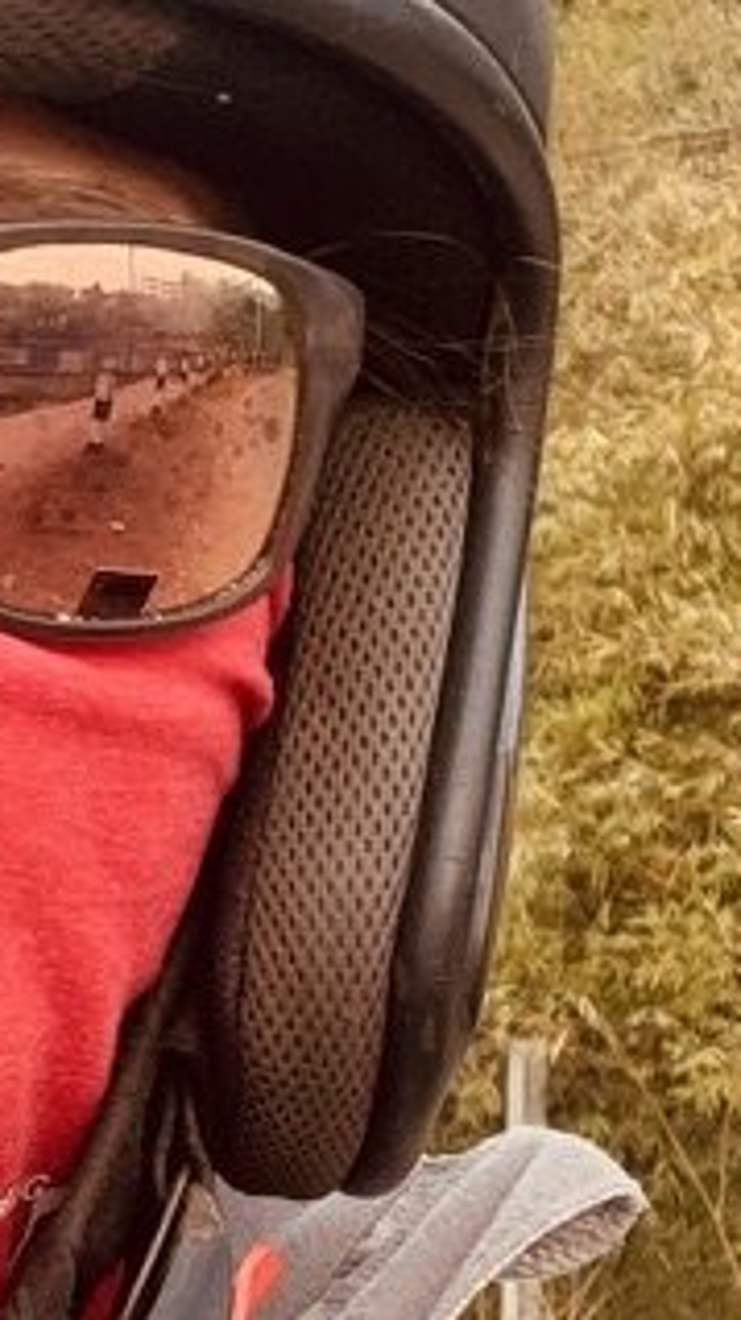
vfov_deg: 20.1
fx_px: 3675
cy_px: 1059
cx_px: 4
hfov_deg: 11.4
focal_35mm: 105
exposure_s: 1/152
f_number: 1.9
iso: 40
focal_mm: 2.69
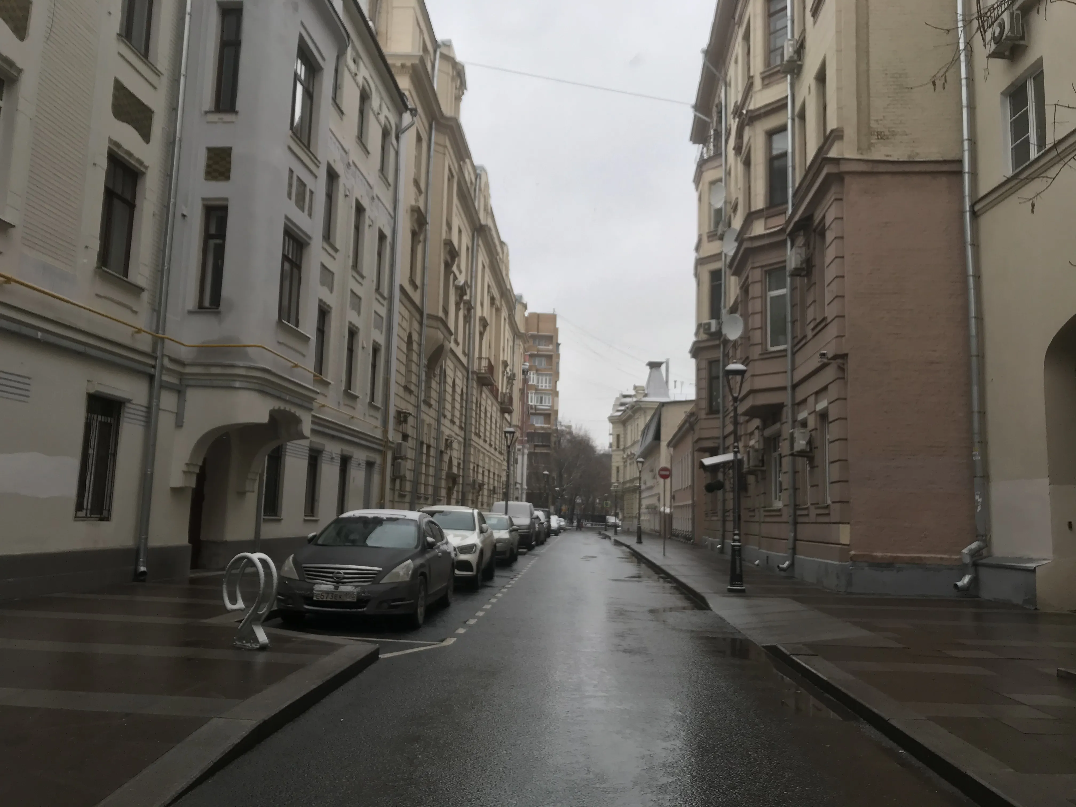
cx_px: 538
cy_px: 404
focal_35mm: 28
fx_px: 870
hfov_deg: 63.4
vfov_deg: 49.7
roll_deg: -1.7
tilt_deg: +7.2
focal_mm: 3.99
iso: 20
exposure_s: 1/106
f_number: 1.8
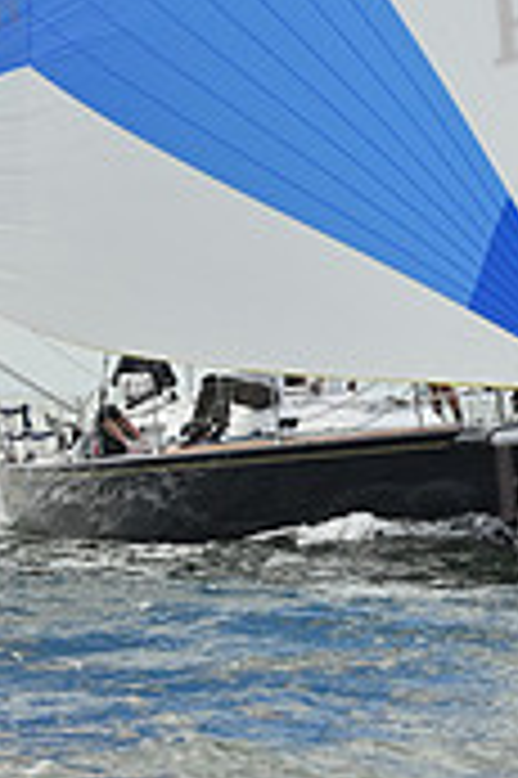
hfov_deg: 5.8
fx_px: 5082
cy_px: -220
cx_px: 254
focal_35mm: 235
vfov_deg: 8.6
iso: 320
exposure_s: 1/1600
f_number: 6.3
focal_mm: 70
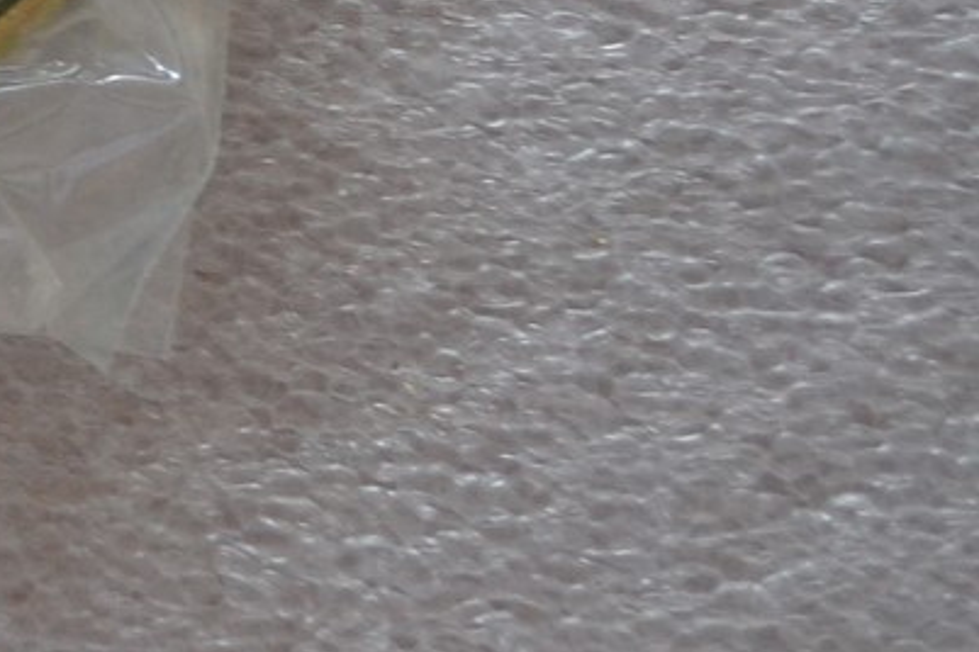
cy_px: -258
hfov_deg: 14.2
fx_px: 3562
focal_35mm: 131
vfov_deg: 10.2
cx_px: -648
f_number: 4.2
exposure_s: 1/60
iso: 1100
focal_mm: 26
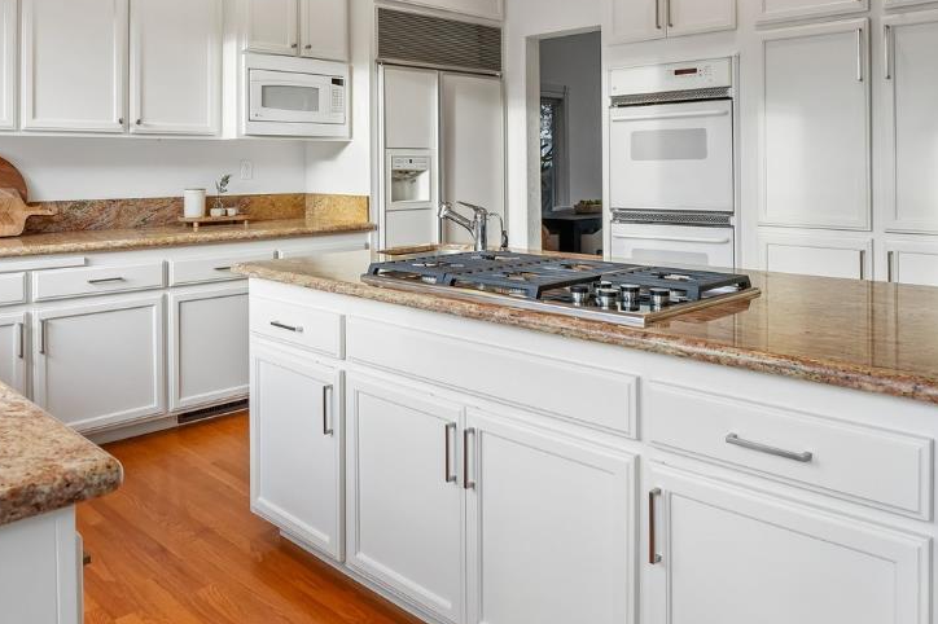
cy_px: 152
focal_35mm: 29
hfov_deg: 63.6
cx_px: 434
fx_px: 755
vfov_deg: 43.4
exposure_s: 1/125
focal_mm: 14
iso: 500
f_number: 8
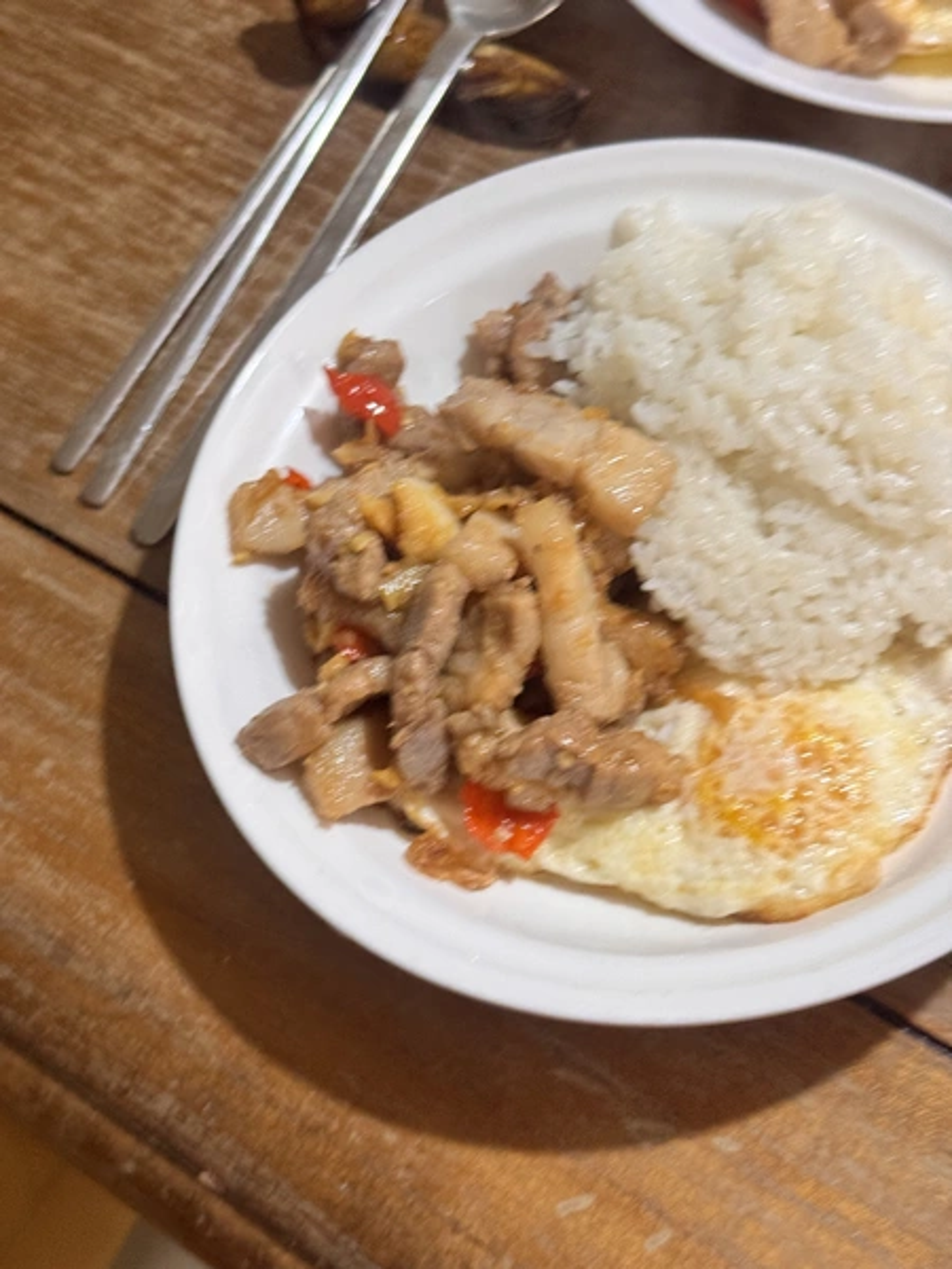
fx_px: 1760
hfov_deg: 30.3
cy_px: 634
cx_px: 476
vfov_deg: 39.7
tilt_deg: -61.7
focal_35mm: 48
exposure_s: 1/60
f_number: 1.78
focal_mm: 6.76
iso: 200
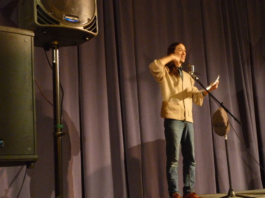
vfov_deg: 24.4
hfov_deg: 32.2
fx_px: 459
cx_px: 132
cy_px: 99
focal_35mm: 60
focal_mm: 12.8
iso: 800
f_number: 2.8
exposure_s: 1/20
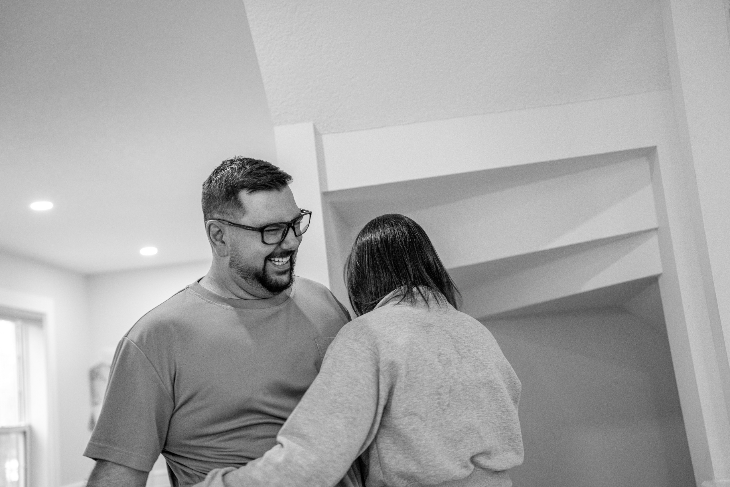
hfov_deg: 40.3
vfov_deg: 27.5
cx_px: 365
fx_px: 994
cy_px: 244
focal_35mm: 49
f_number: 2.8
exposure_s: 1/160
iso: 2000
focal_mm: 49
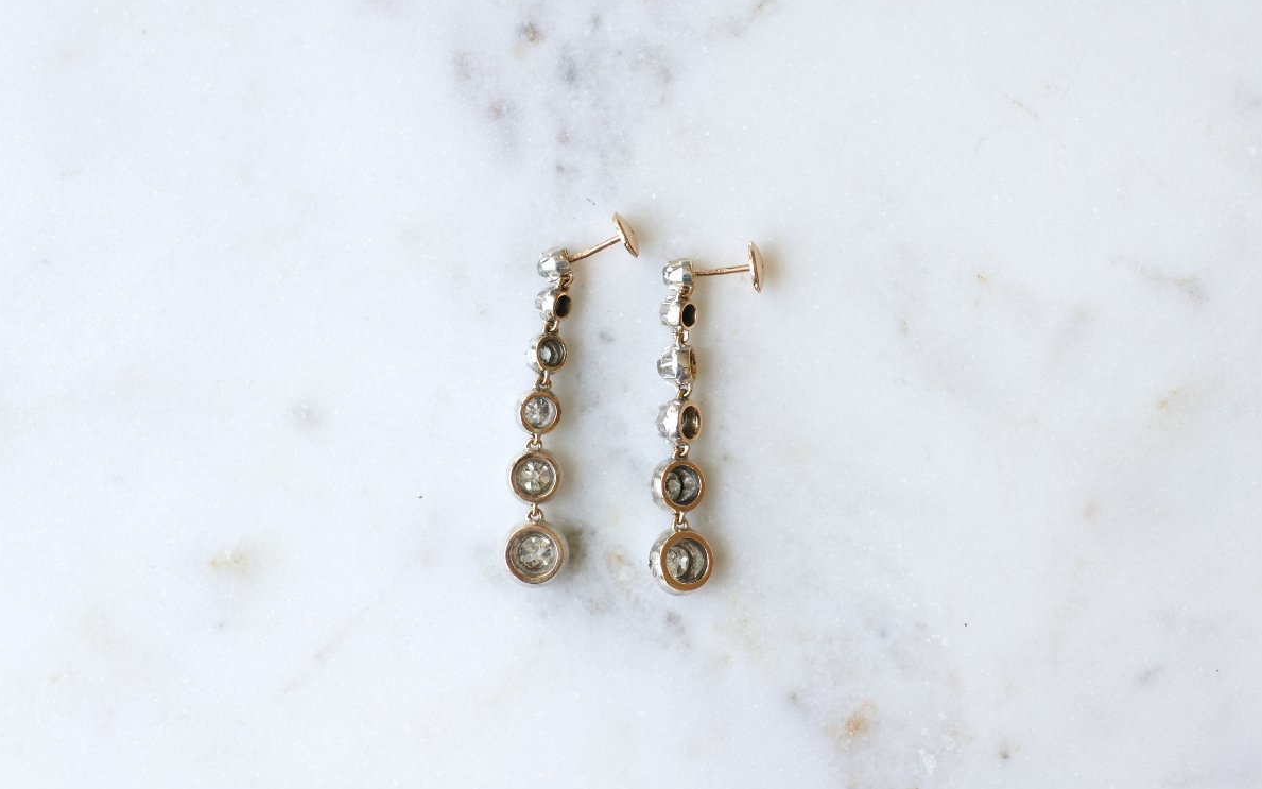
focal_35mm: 108
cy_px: 380
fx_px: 3714
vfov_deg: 12.1
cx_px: 633
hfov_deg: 19.3
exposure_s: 1/160
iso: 200
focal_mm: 70
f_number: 5.6
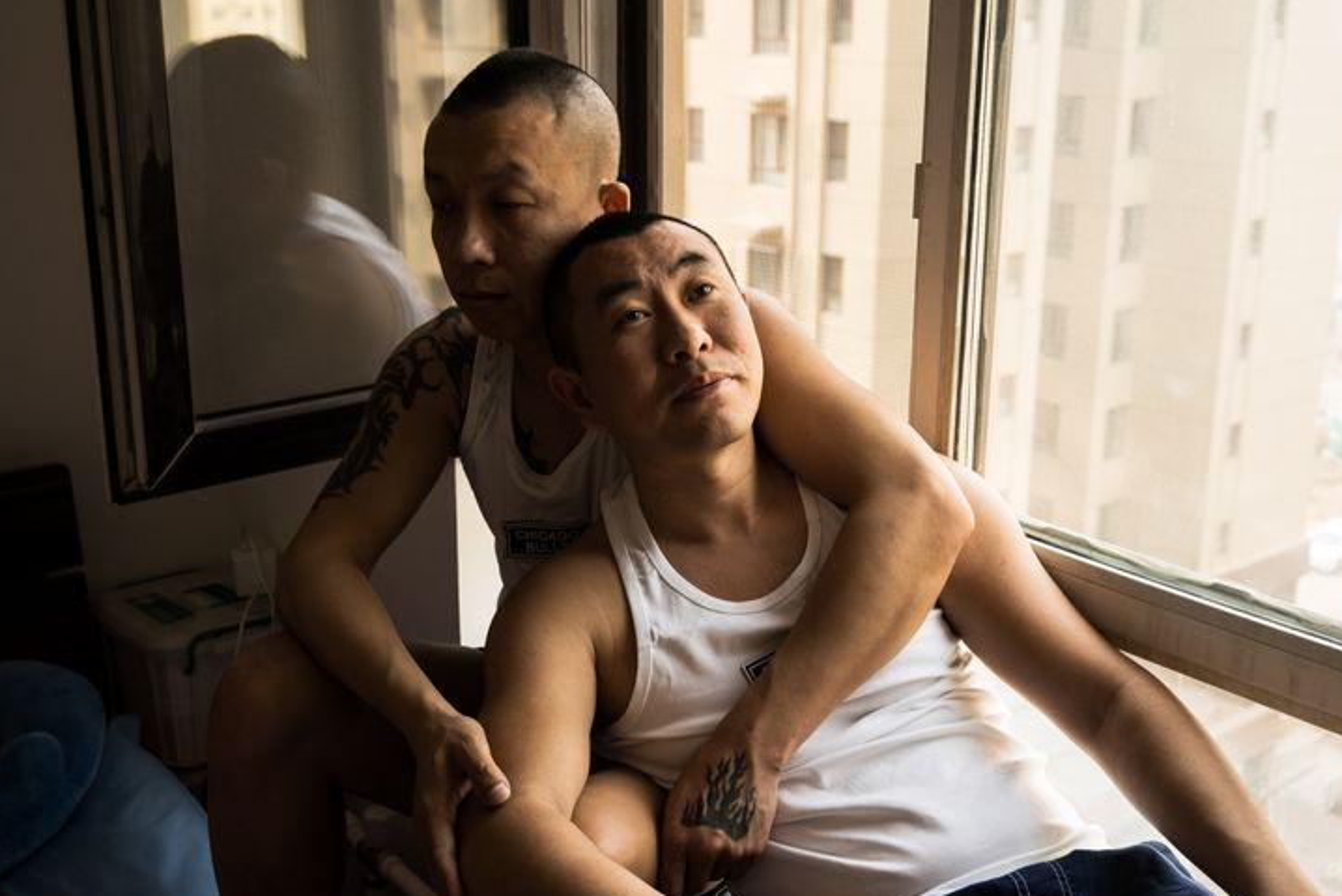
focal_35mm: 39
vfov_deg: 34.2
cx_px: 731
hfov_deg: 49.5
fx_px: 1454
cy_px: 433
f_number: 5.6
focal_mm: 35
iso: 500
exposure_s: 1/125
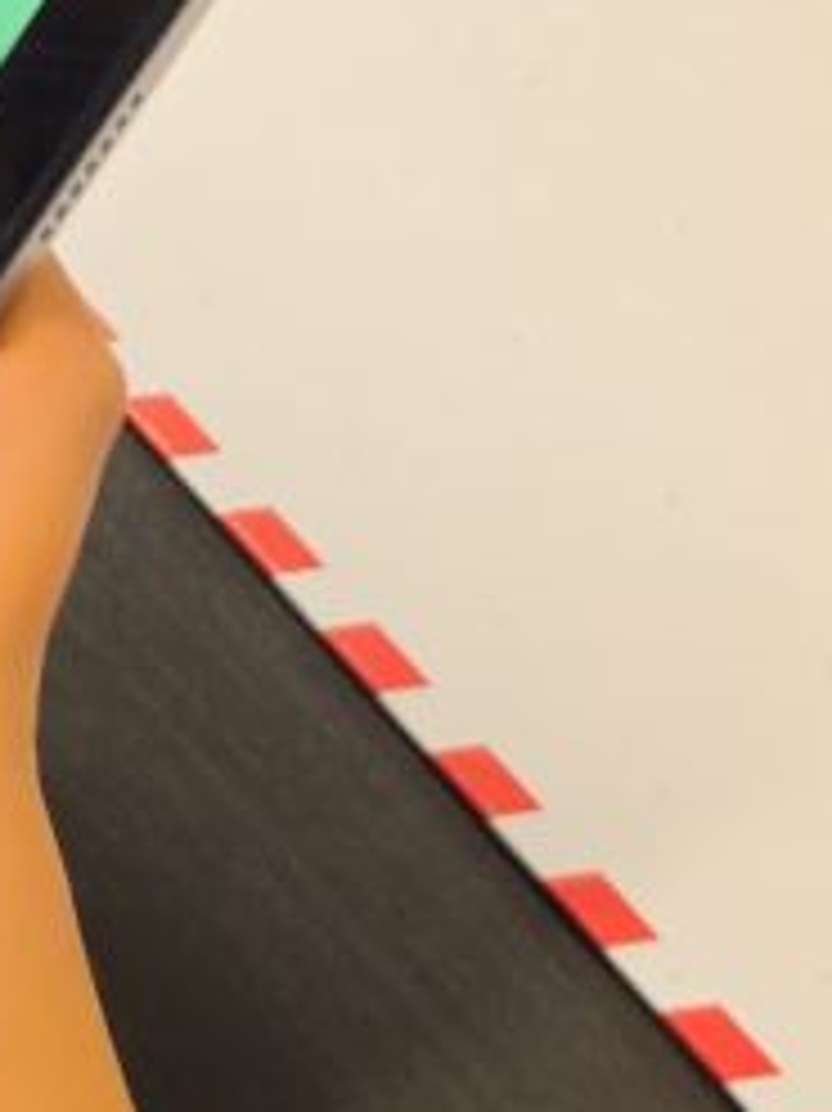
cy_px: -79
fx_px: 4073
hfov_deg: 11.1
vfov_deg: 15.2
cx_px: -495
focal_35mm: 127
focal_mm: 6.5
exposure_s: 1/100
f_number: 1.4
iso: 125
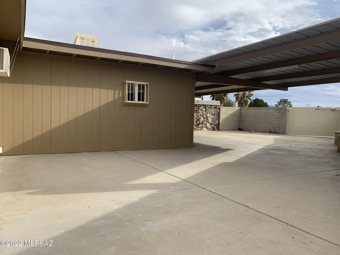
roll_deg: -0.2
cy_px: 128
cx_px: 170
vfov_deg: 53.1
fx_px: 255
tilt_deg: -1.6
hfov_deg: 67.3
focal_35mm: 26
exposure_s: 1/1585
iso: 25
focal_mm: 4.25
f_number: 1.8
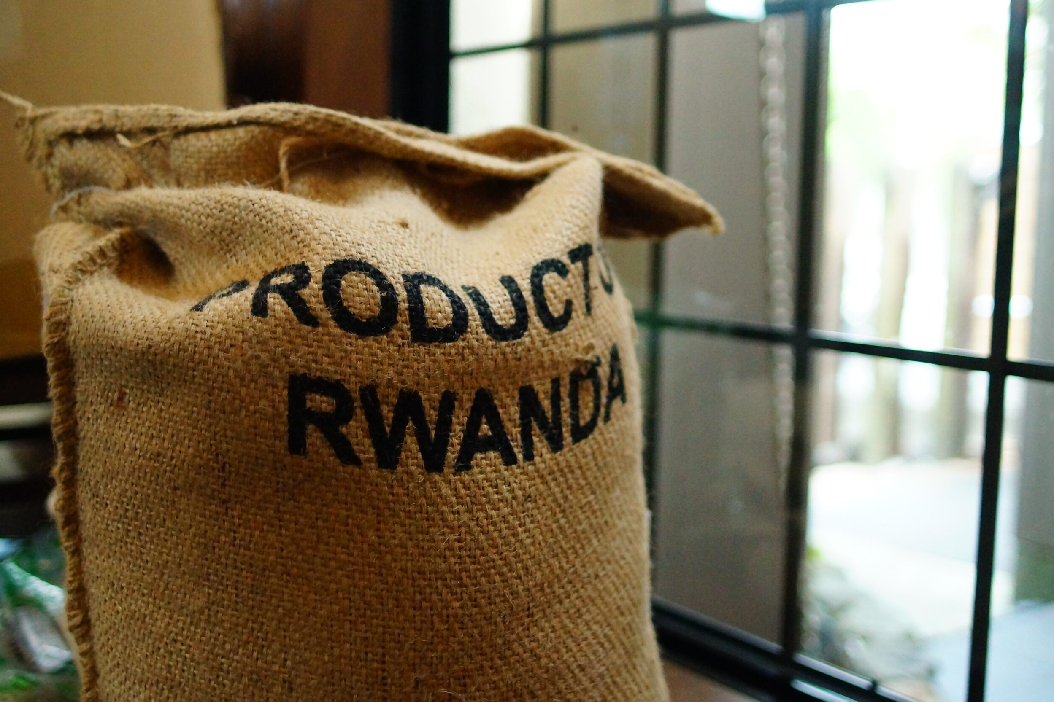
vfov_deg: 31.2
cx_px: 538
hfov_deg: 45.4
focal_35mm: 43
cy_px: 352
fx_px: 1259
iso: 3200
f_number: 1.8
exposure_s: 1/1250
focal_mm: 28
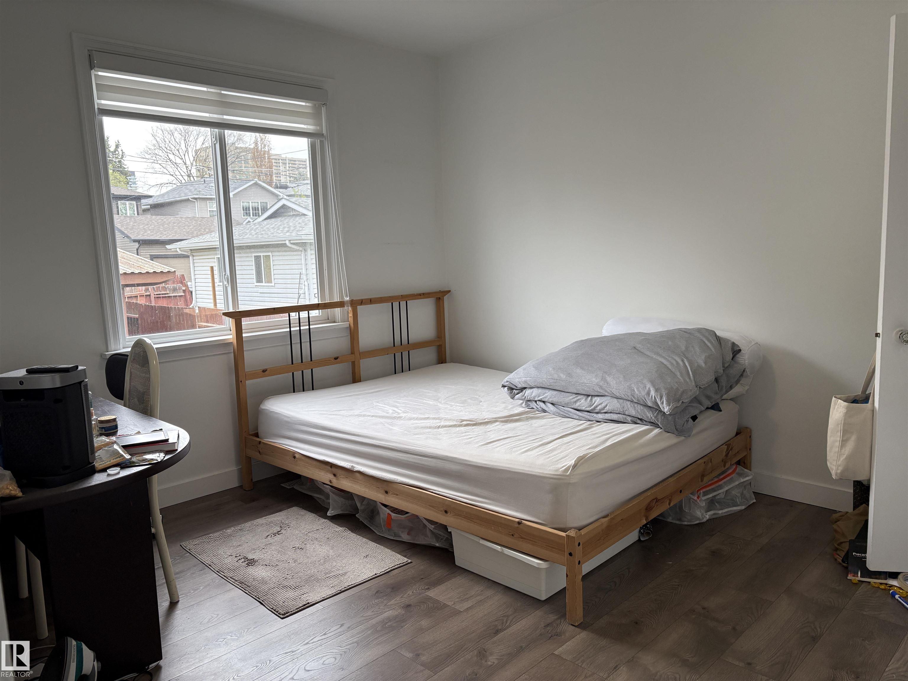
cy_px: 340
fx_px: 682
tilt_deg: -7.6
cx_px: 454
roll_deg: +2.6
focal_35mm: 26
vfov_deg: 53.1
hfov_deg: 67.3
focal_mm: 5.96
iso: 125
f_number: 1.6
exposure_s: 1/120
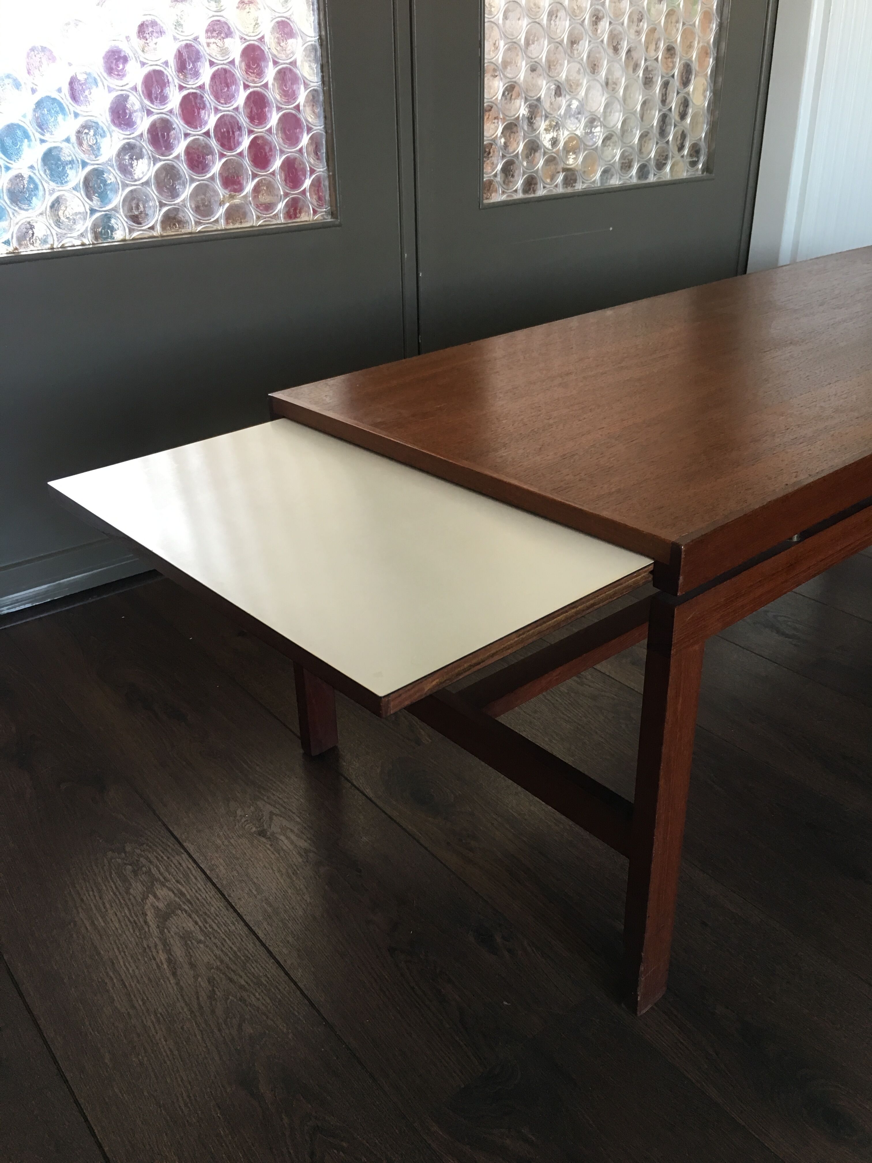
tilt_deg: -26.4
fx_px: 974
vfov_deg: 61.7
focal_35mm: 29
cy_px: 582
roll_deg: +0.9
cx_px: 436
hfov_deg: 48.2
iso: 50
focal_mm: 4.15
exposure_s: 1/33
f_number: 2.2
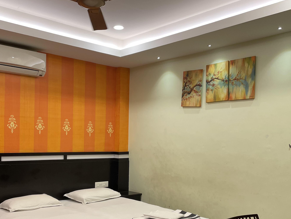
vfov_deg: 36.4
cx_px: 127
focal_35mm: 39
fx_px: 328
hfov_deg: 47.7
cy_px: 148
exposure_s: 1/50
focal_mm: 4.2
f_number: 1.6
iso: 100
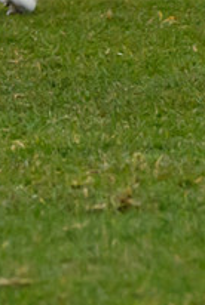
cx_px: -187
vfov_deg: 1.2
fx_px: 14182
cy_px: -355
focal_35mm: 1666
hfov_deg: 0.8
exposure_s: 1/800
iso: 2800
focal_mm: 180
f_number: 5.6
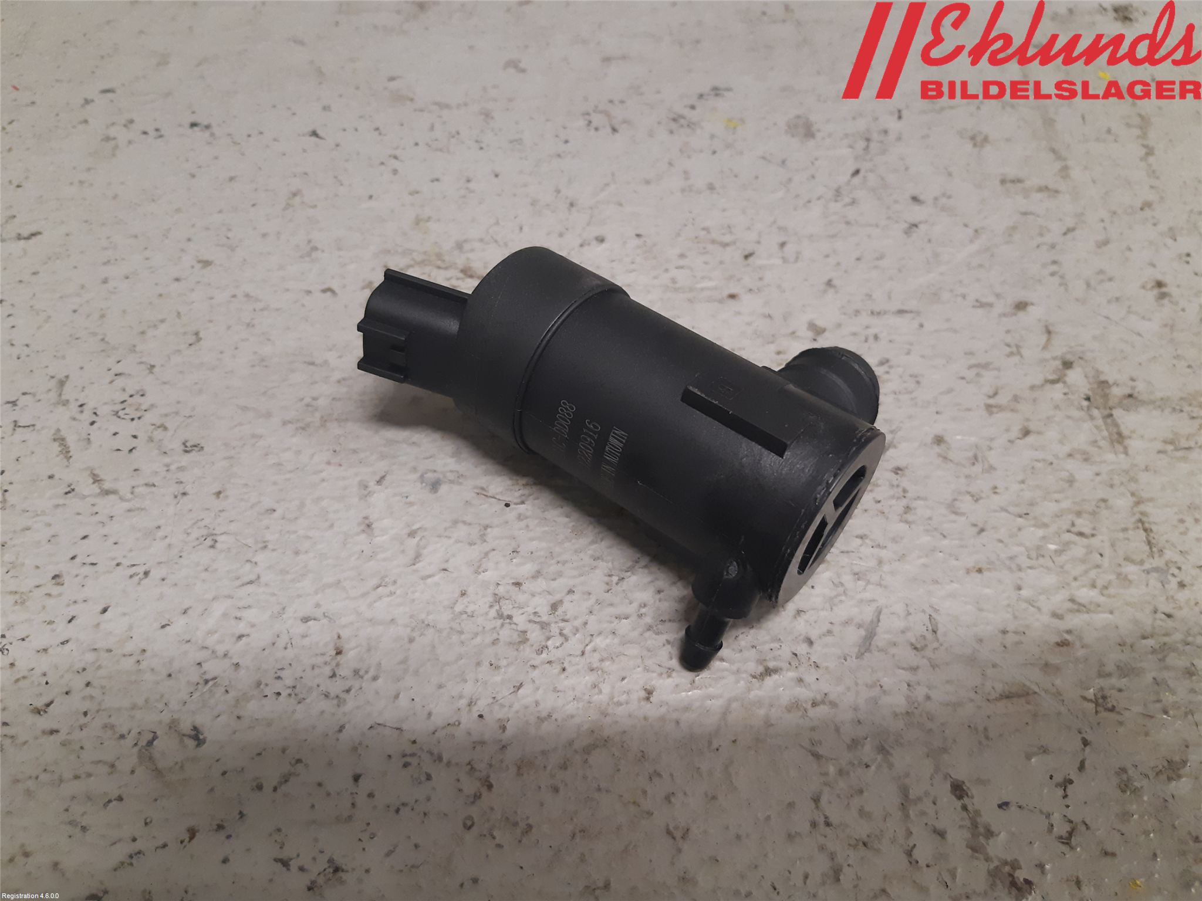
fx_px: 903
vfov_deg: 53.1
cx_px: 601
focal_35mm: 26
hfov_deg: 67.3
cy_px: 450
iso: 200
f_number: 1.7
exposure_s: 1/50
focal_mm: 3.93
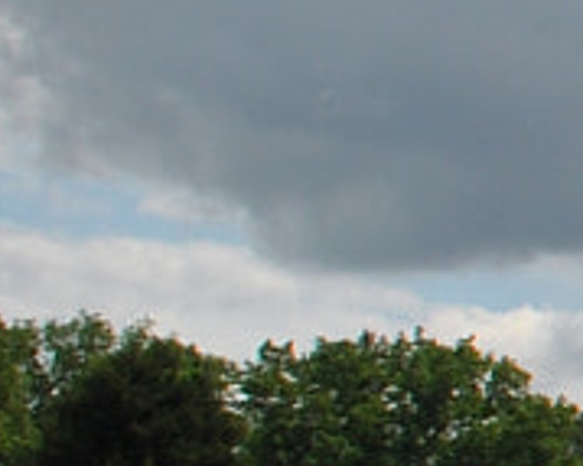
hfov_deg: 6.8
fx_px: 3915
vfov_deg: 6.8
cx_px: 2273
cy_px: 145
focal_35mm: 227
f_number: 10
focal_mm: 18
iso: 100
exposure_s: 1/400
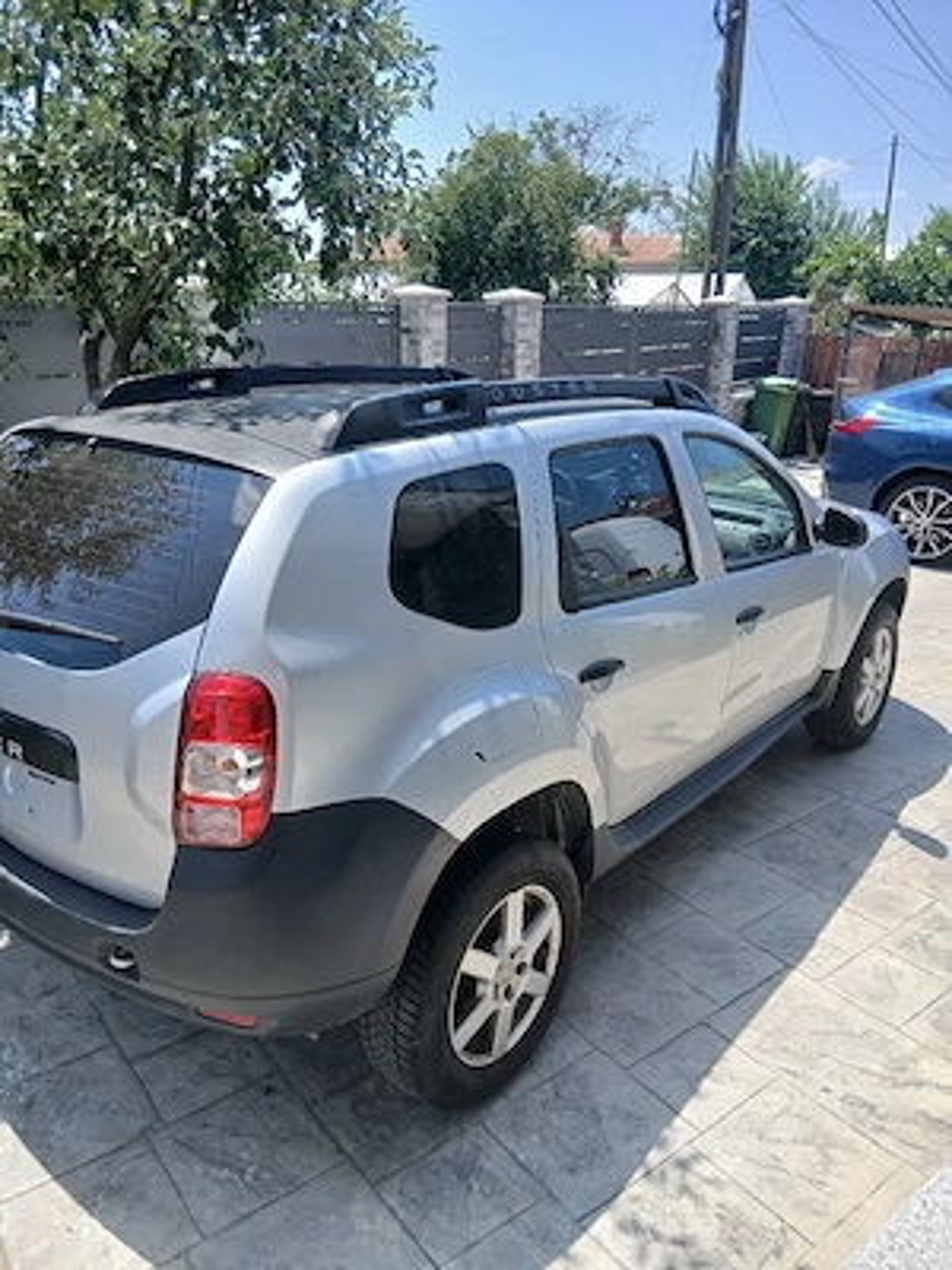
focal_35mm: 26
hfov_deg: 53.1
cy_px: 635
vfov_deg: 67.3
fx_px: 953
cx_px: 476
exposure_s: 1/294
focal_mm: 3.98
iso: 20
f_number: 1.8
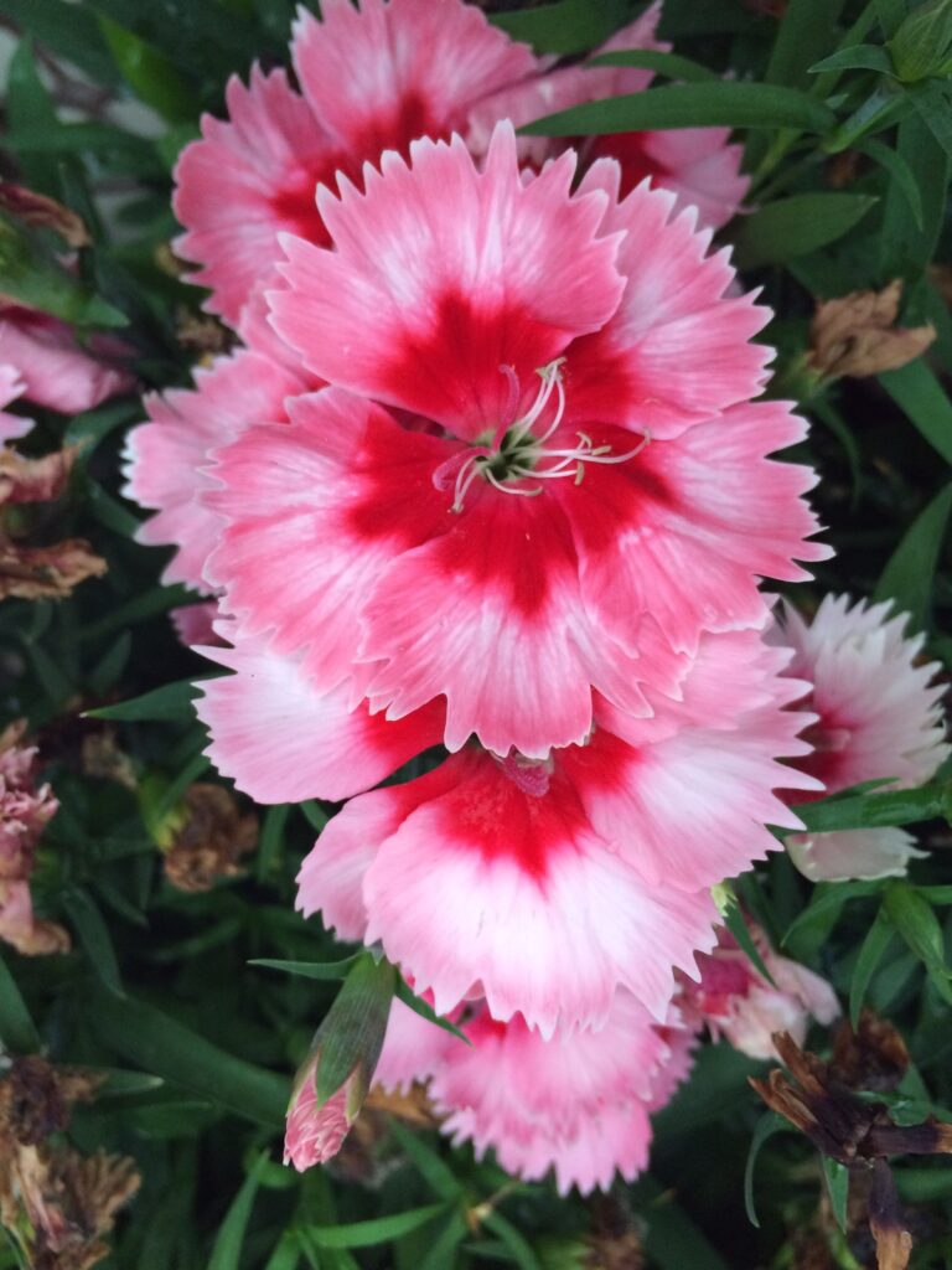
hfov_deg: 48.2
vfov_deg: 61.7
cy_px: 635
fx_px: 1063
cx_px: 476
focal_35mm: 29
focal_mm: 4.15
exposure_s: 1/30
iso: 125
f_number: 2.2
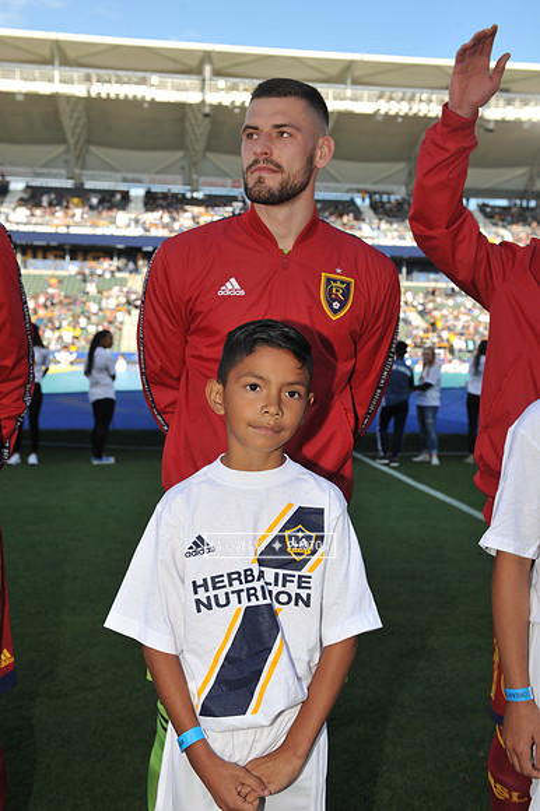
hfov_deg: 33.4
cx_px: 270
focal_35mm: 40
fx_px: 901
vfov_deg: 48.5
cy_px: 406
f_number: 6.3
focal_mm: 40
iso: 250
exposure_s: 1/500
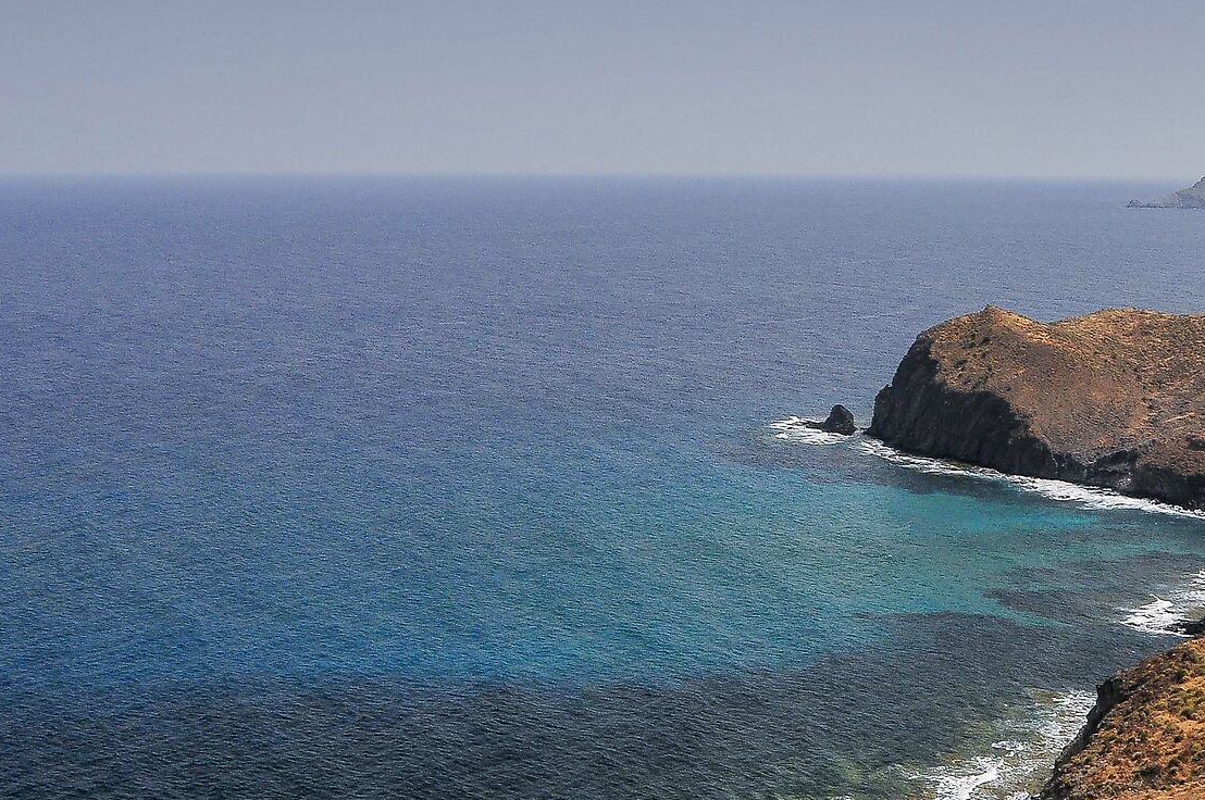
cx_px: 831
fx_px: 2173
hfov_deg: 30.7
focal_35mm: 65
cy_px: 489
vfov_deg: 20.8
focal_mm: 20
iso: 250
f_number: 13
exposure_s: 1/100
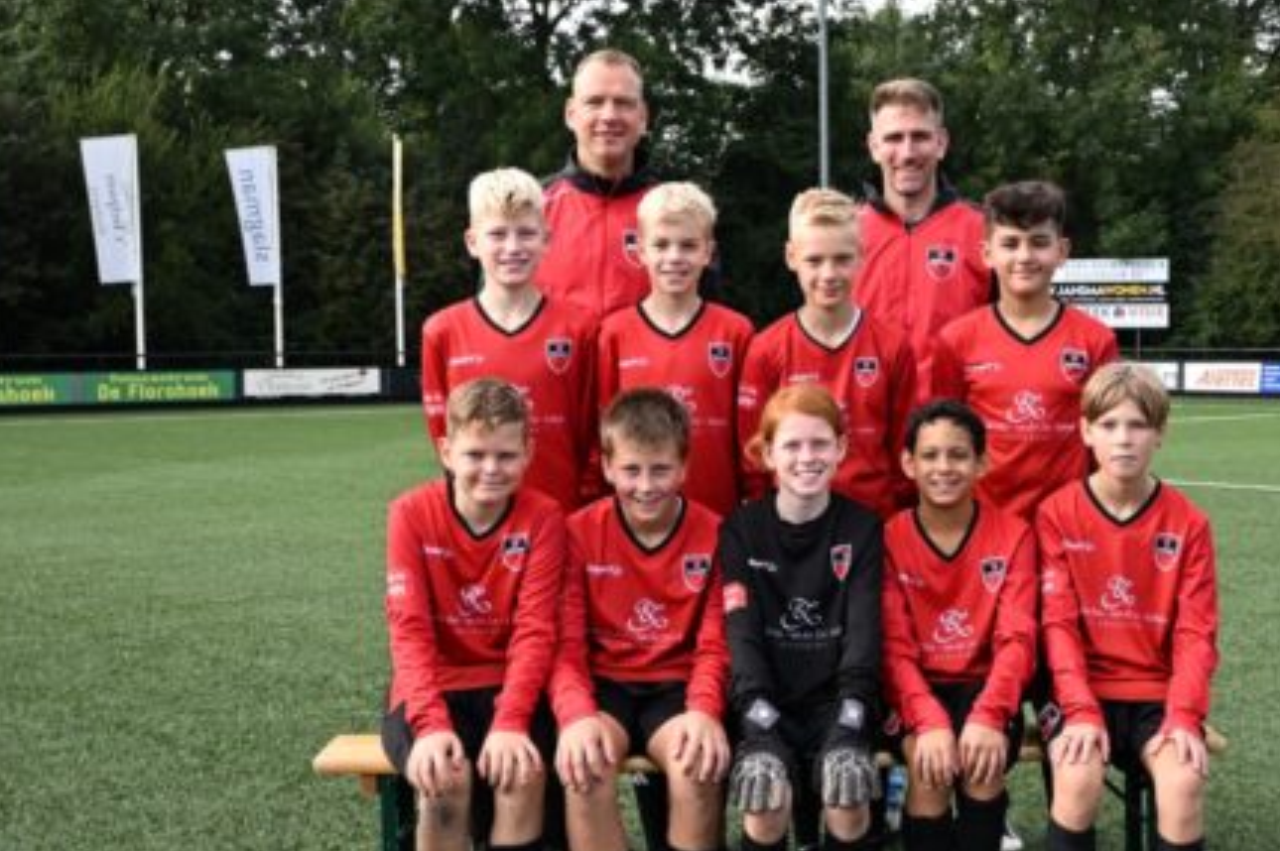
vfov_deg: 25.0
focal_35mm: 54
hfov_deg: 36.4
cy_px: 436
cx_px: 875
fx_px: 1918
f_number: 4.8
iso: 320
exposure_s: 1/800
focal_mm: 19.5
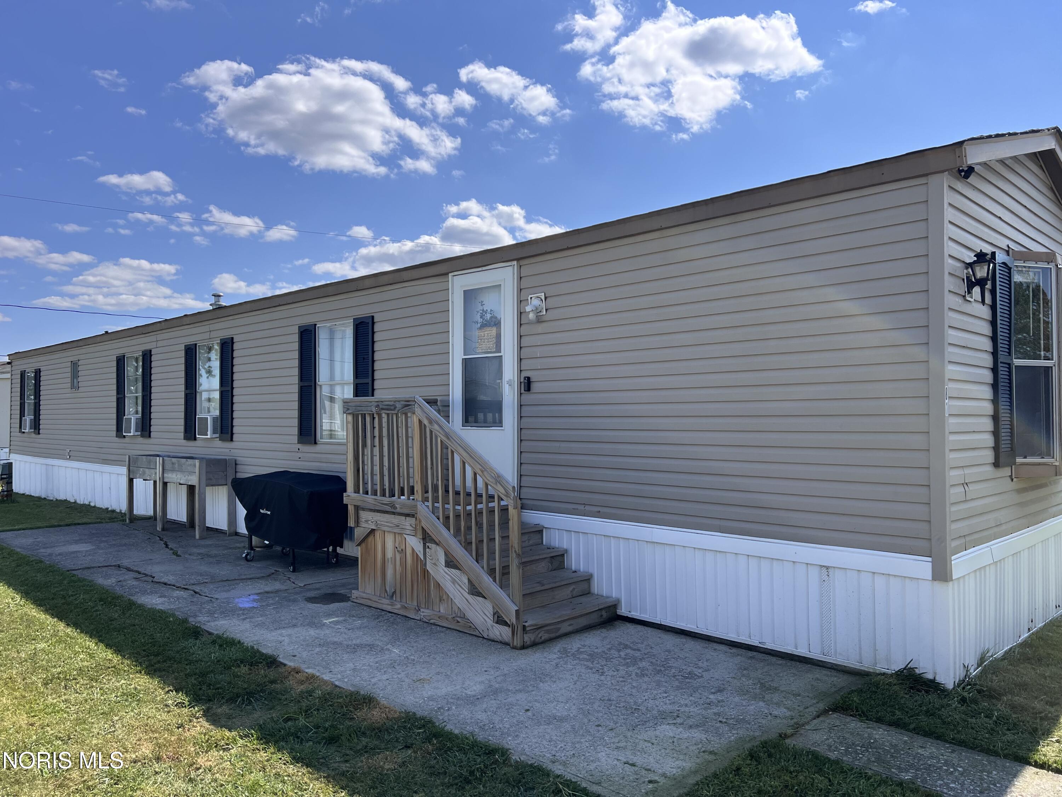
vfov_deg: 53.1
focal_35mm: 26
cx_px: 531
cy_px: 398
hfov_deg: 67.3
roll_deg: +0.5
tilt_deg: +0.5
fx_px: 798
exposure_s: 1/4444
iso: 50
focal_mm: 5.7
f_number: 1.5
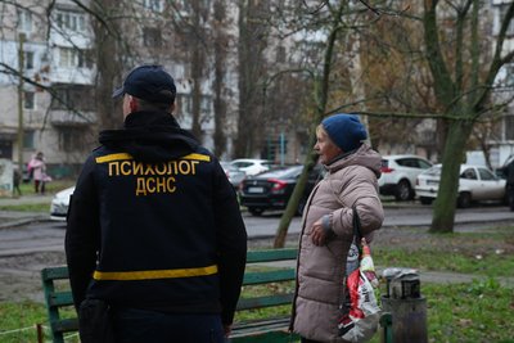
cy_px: 172
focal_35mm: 53
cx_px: 257
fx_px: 757
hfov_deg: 37.5
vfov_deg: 25.5
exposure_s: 1/100
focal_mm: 53
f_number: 4.5
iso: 320
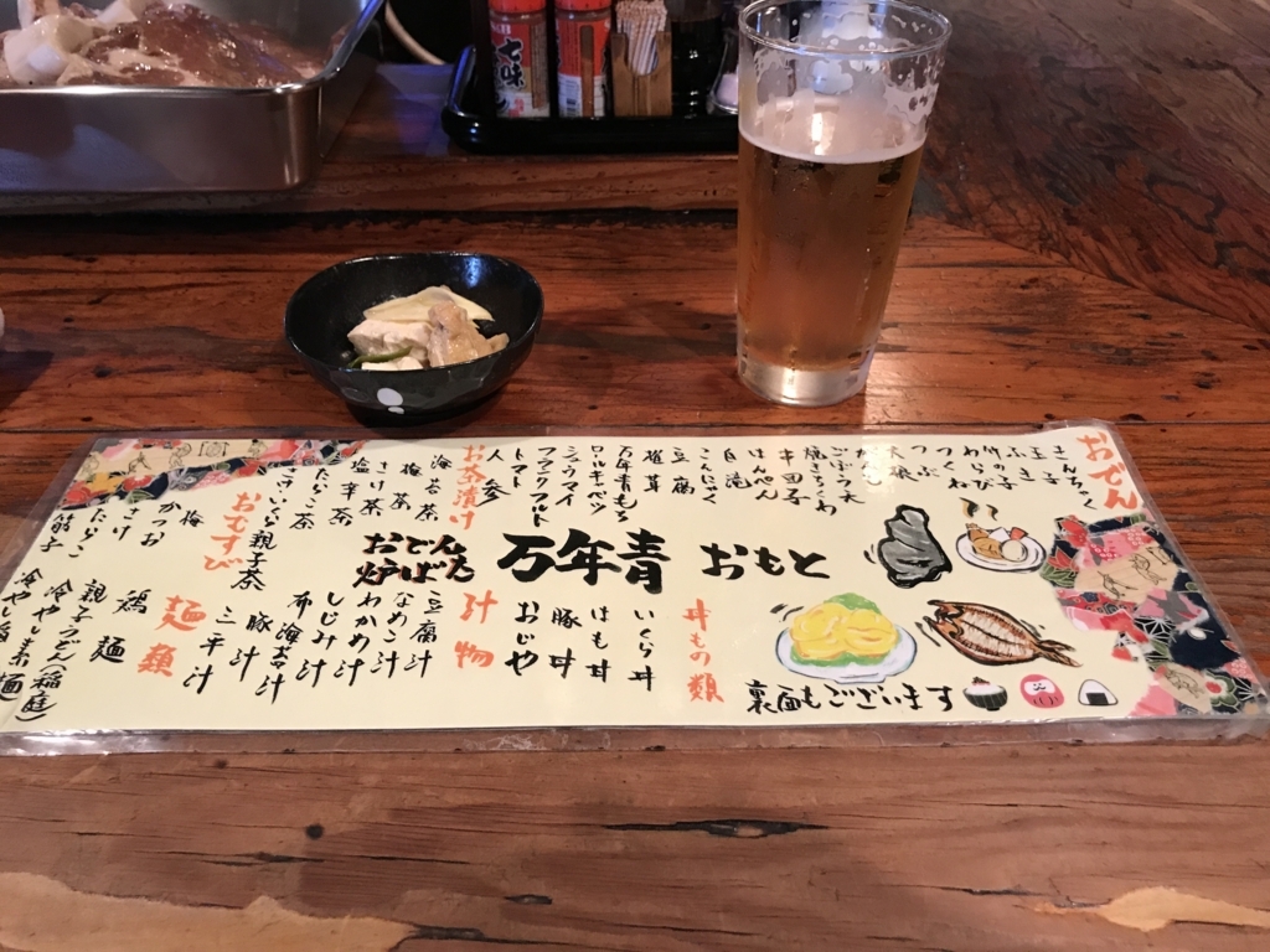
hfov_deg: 63.4
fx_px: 1027
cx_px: 635
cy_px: 476
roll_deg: +0.3
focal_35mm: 28
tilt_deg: -39.6
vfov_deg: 49.7
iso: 64
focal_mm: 3.99
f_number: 1.8
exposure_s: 1/17
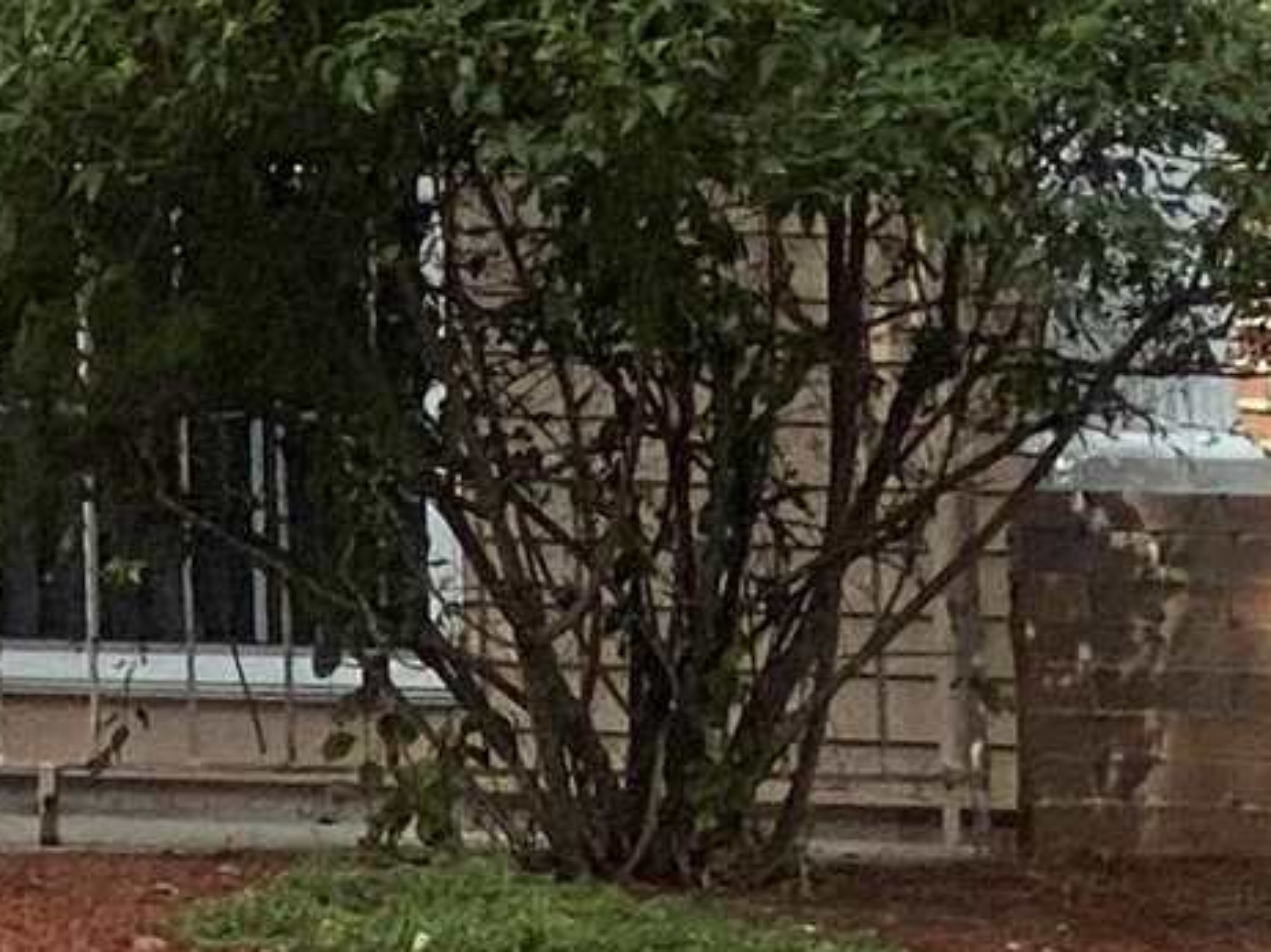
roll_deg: -1.2
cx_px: -1425
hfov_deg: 5.6
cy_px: -2110
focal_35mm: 345
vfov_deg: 4.1
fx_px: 12664
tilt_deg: +12.9
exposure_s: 1/1020
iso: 20
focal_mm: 6
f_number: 2
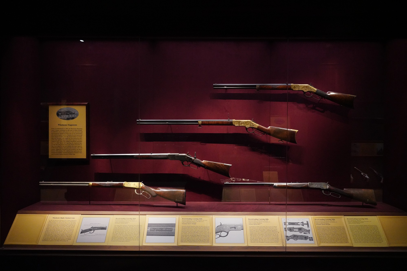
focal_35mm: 30
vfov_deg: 43.6
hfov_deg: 61.9
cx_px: 204
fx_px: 339
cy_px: 136
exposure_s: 1/100
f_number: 4.5
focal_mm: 30
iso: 8000
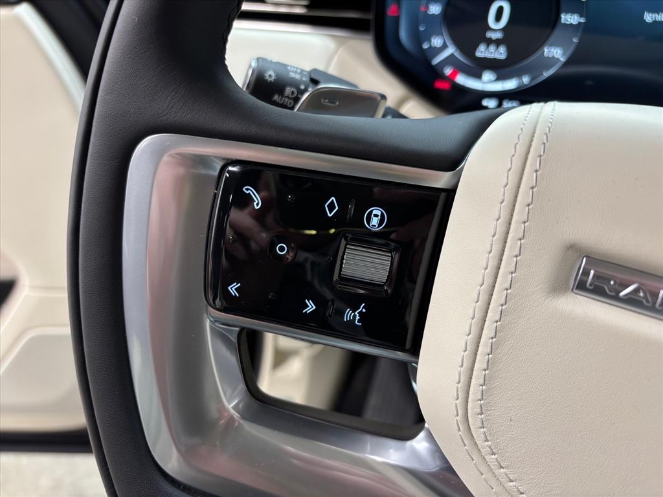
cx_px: 332
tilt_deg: -35.3
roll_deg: +0.0
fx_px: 498
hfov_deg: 67.3
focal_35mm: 26
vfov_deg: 53.1
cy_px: 248
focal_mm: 5.96
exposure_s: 1/100
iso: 64
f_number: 1.6
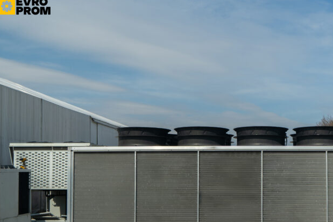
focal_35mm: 48
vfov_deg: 27.8
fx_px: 444
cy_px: 159
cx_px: 250
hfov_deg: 40.0
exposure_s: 1/100
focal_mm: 29
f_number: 10
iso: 100
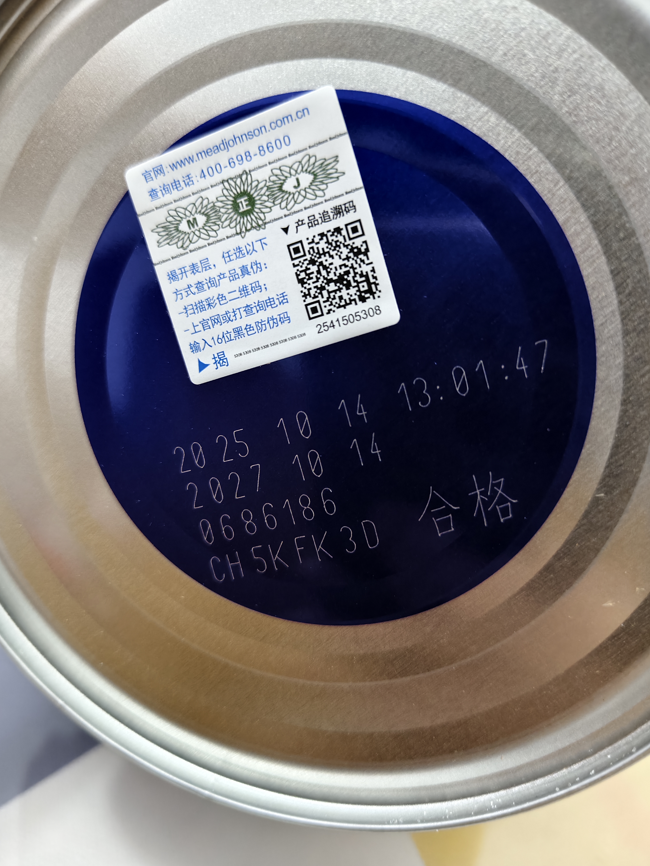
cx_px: 313
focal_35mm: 24
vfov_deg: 71.6
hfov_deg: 56.8
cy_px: 430
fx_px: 601
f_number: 1.88
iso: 975
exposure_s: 1/33.3
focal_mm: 5.56
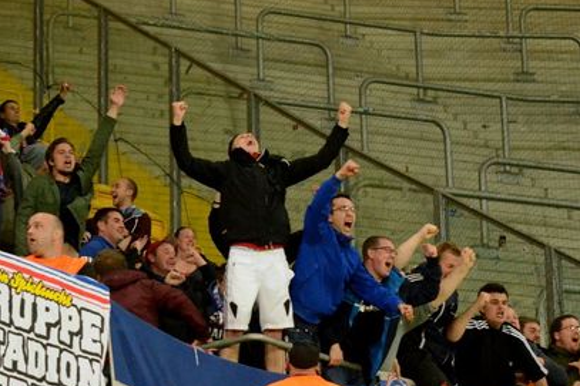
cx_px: 177
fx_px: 2367
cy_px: 264
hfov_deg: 13.9
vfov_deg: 9.3
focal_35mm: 147
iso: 5000
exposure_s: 1/640
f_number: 2.8
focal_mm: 70
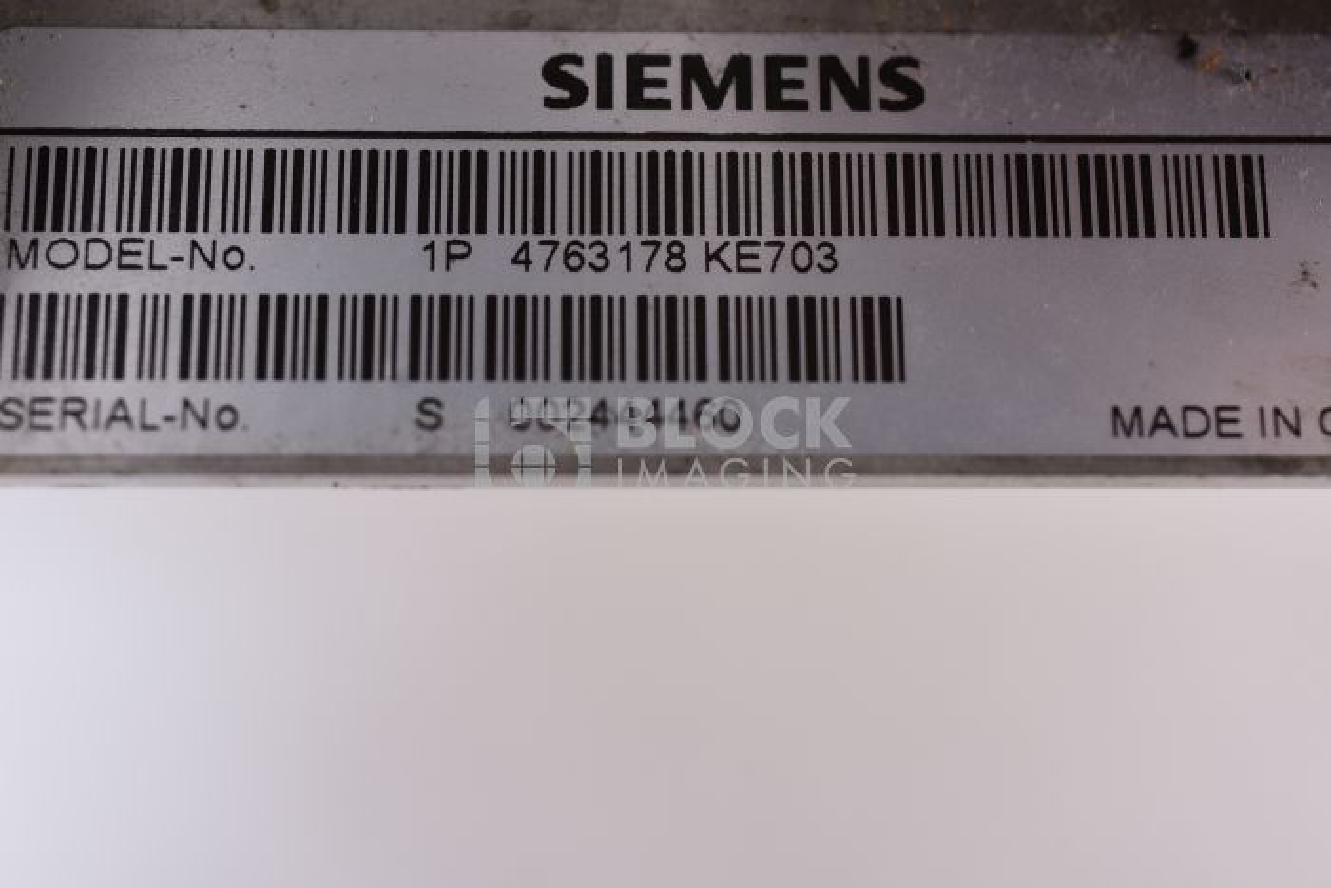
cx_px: 666
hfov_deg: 39.6
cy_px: 444
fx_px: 1849
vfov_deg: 27.0
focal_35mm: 50
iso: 400
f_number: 6.3
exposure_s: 1/125
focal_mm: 50
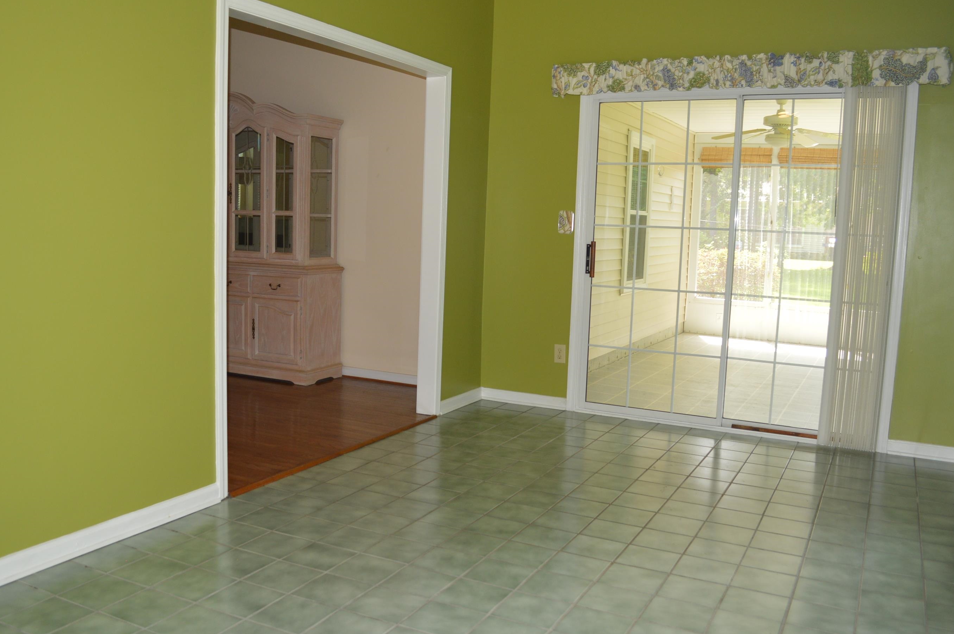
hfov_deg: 61.9
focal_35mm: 30
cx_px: 456
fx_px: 794
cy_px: 324
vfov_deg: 43.5
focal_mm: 18
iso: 400
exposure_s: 1/125
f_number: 4
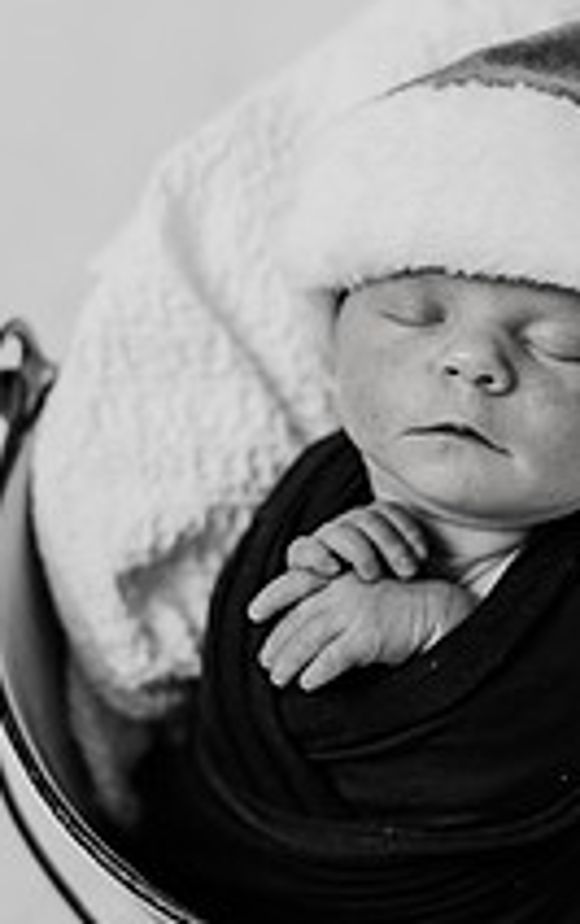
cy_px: 309
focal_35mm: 108
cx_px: 436
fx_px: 2724
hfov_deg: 12.1
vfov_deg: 19.2
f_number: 2.2
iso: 100
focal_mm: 50
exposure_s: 1/200
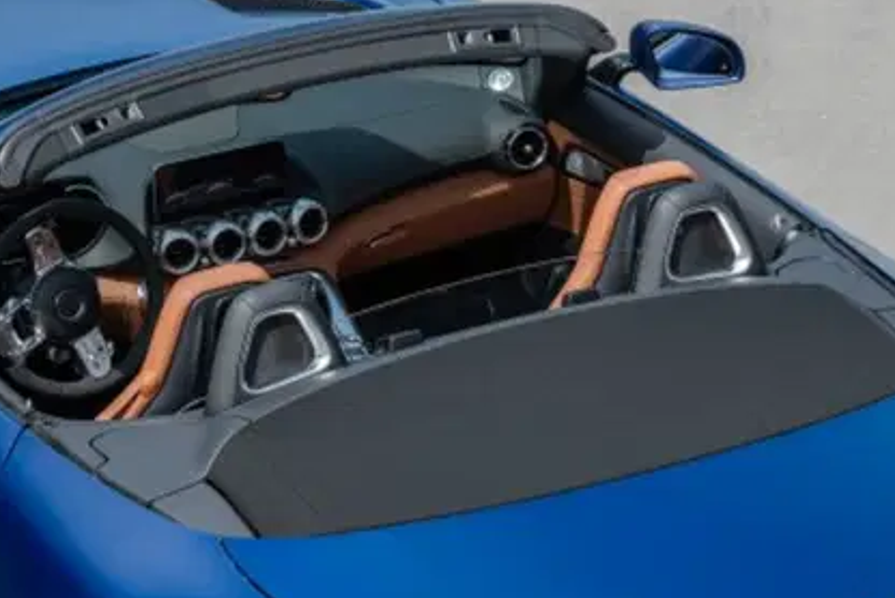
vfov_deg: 7.2
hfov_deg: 10.8
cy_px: 437
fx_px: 4727
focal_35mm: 190
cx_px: 171
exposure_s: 1/100
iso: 200
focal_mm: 66
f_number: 11
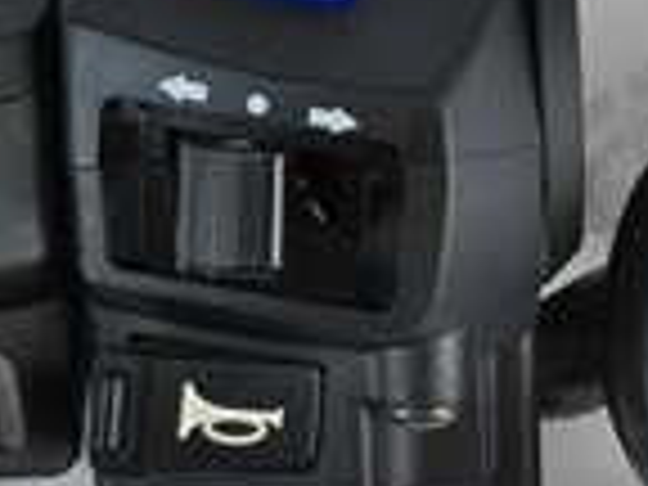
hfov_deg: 10.3
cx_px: 115
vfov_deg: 7.7
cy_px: 288
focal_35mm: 192
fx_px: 3594
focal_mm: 32
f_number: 6.3
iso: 200
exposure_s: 1/25
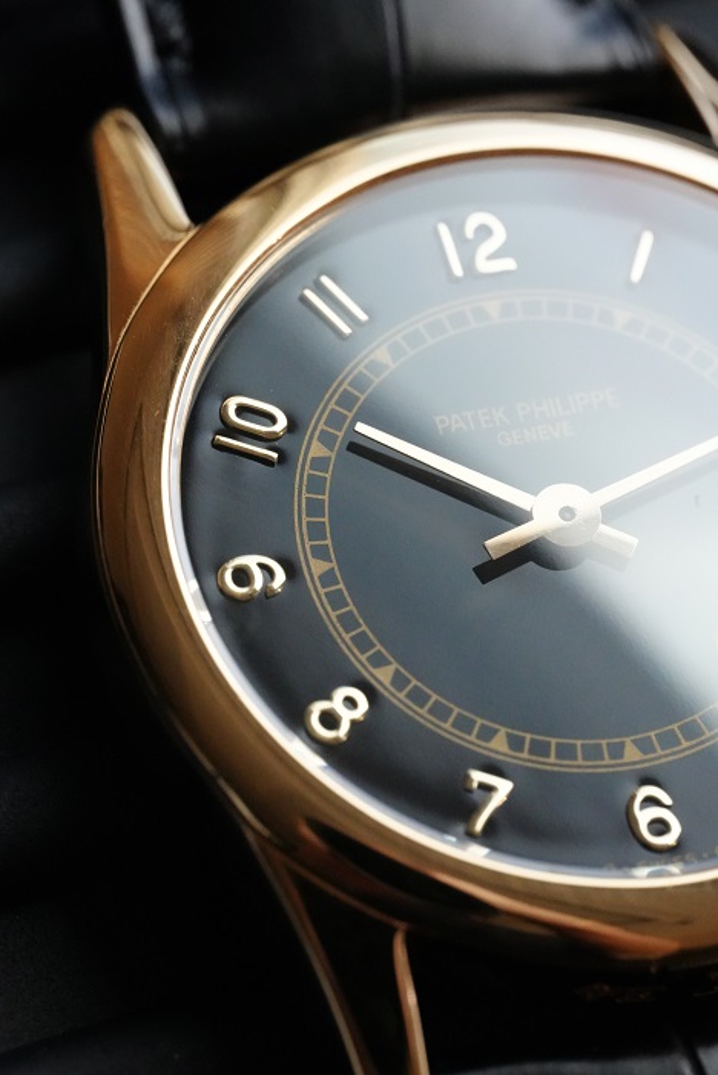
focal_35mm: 105
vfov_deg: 19.4
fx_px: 3138
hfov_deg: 13.1
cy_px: 538
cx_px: 359
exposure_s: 1/250
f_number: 10
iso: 12800
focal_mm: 105
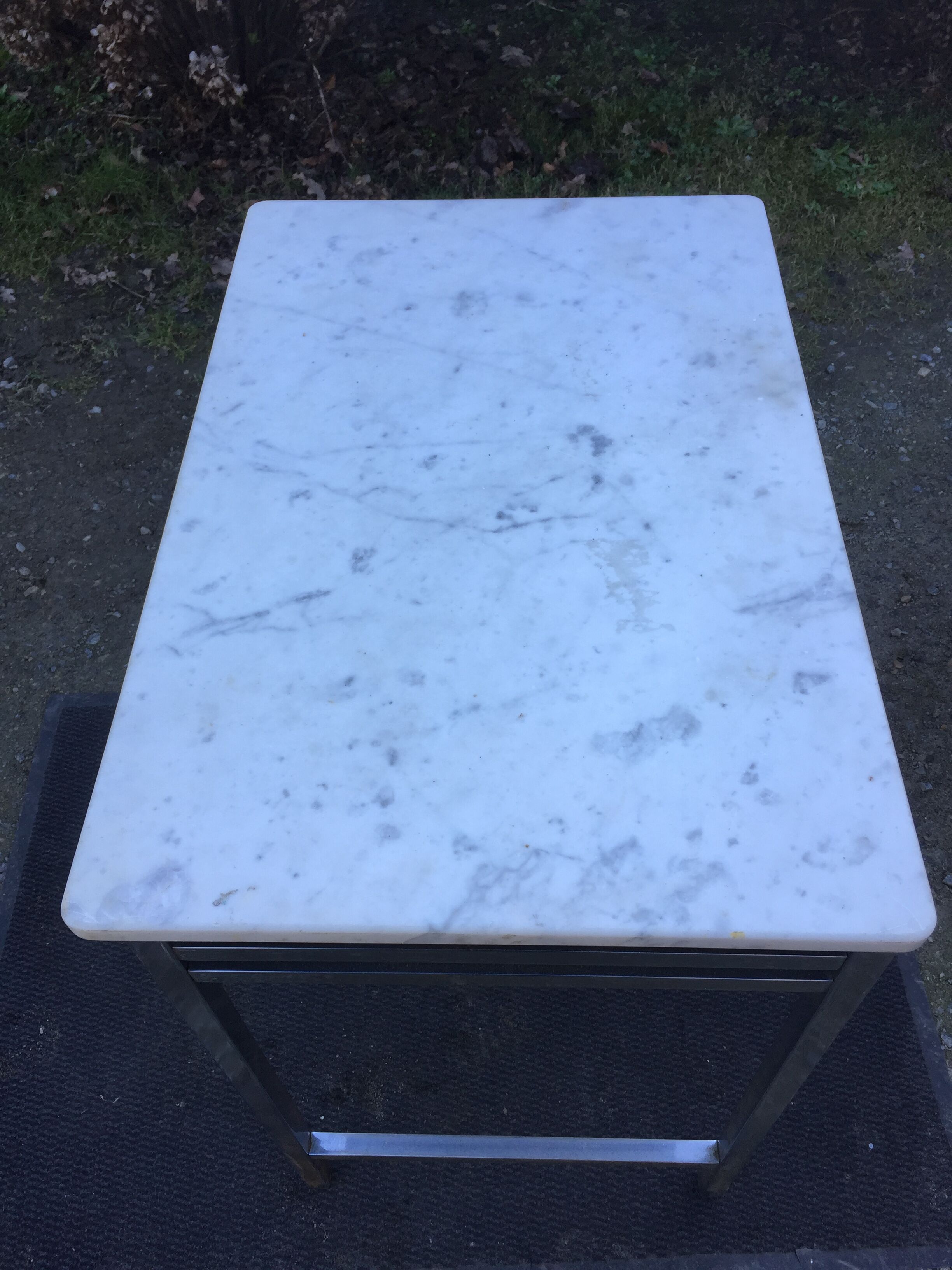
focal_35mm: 29
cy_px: 635
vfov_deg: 61.7
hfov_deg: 48.2
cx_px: 476
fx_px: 1063
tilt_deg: -52.9
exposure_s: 1/217
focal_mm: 4.15
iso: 32
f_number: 2.2
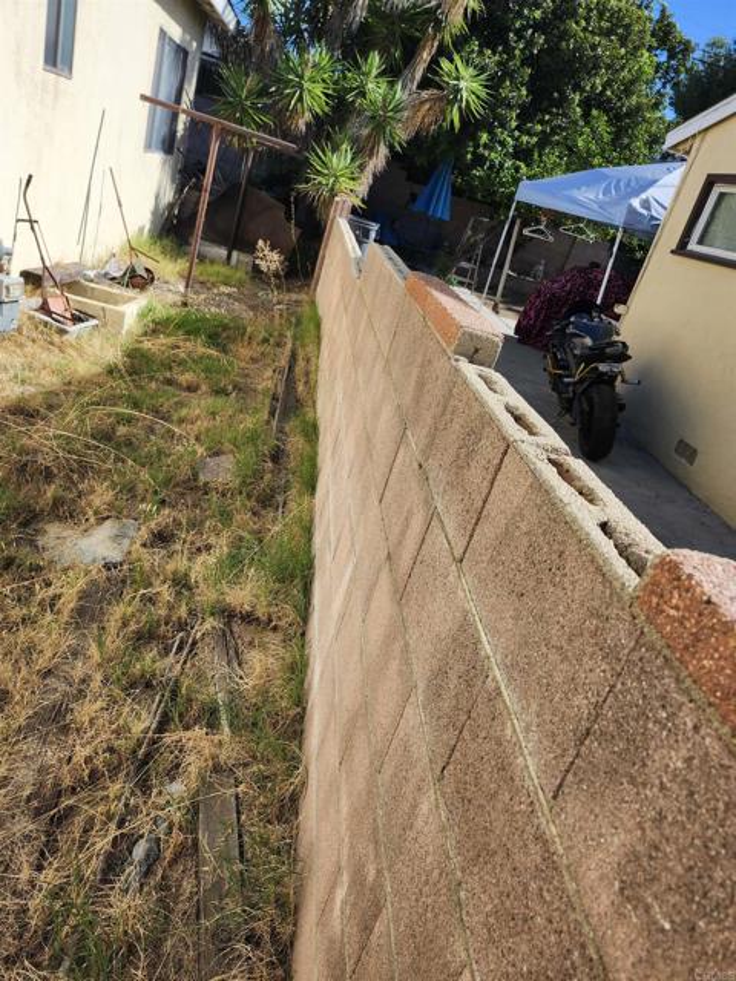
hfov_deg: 58.9
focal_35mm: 23
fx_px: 652
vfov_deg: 73.9
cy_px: 490
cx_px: 368
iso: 25
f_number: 1.8
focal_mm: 5.54
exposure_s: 1/1199
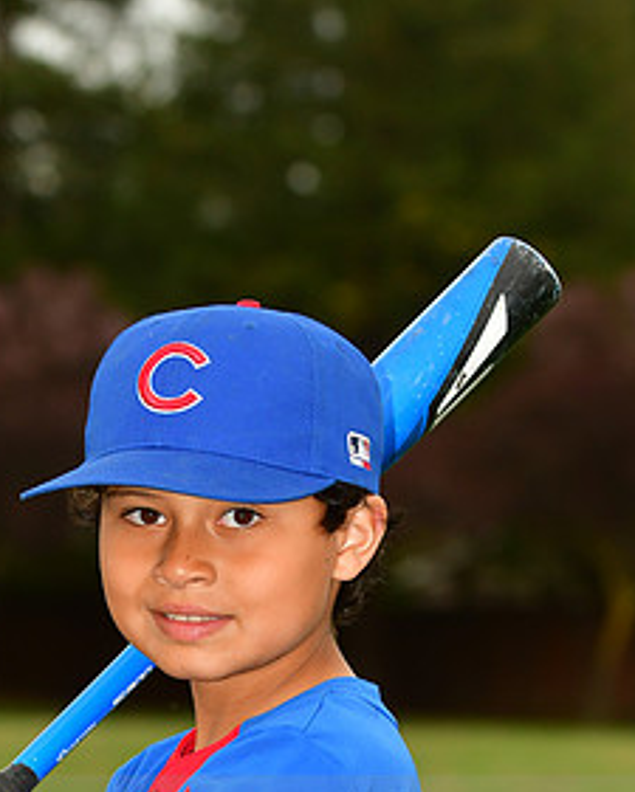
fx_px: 6692
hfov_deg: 5.4
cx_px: 145
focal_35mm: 285
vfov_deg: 6.8
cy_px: 815
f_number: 5
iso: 400
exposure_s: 1/1000
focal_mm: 98
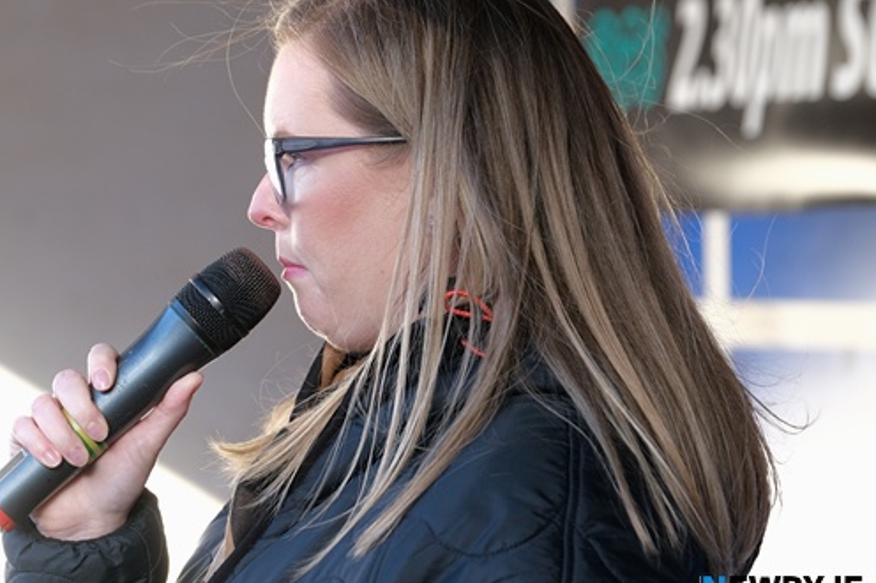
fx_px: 4328
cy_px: 283
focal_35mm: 178
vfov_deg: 7.7
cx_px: 371
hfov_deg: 11.6
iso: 800
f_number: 3.6
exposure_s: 1/450
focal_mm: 98.2
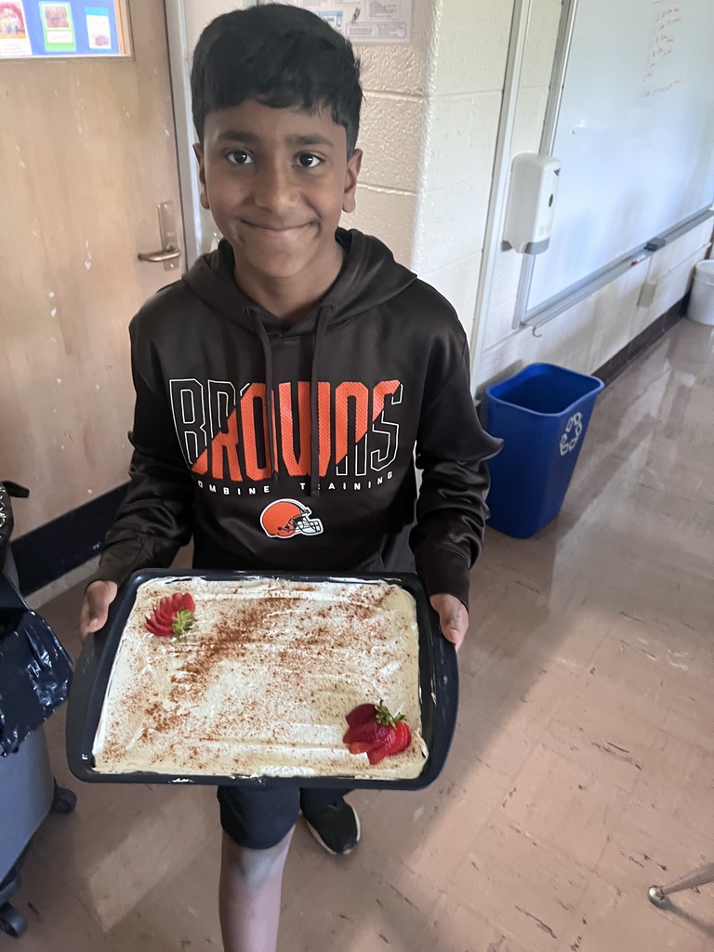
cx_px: 357
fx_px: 715
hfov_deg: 53.1
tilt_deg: -32.1
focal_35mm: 26
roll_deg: -0.3
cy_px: 476
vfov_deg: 67.3
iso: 640
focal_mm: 5.7
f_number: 1.5
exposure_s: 1/40
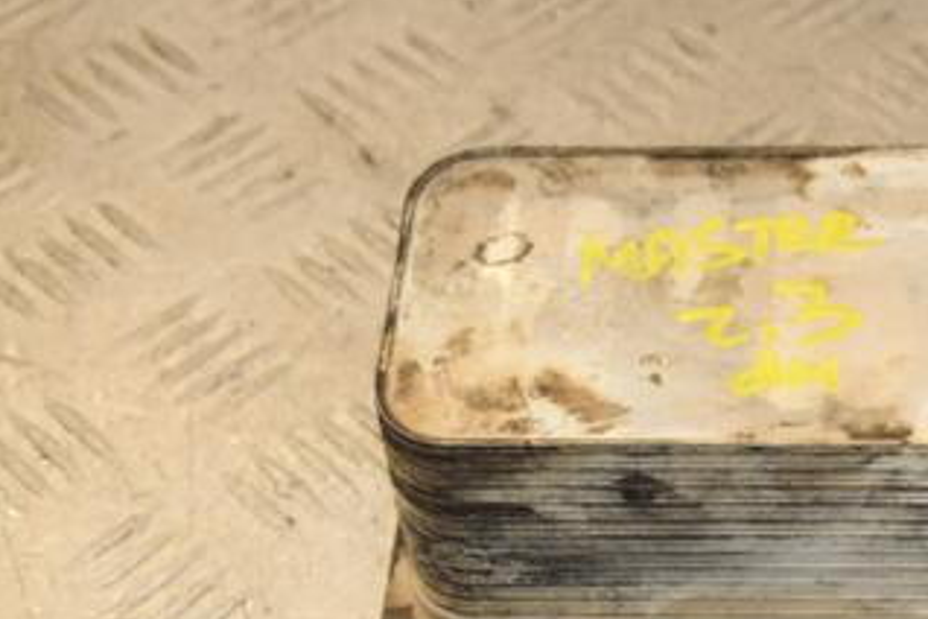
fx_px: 3506
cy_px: 374
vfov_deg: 10.1
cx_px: 826
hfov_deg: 14.9
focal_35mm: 136
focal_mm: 48
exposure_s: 1/200
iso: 800
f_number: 7.1
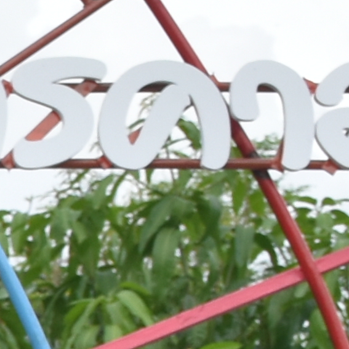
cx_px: -801
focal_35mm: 351
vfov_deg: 4.8
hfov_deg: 4.7
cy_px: 922
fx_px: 4004
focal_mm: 26
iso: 280
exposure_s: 1/250
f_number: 8
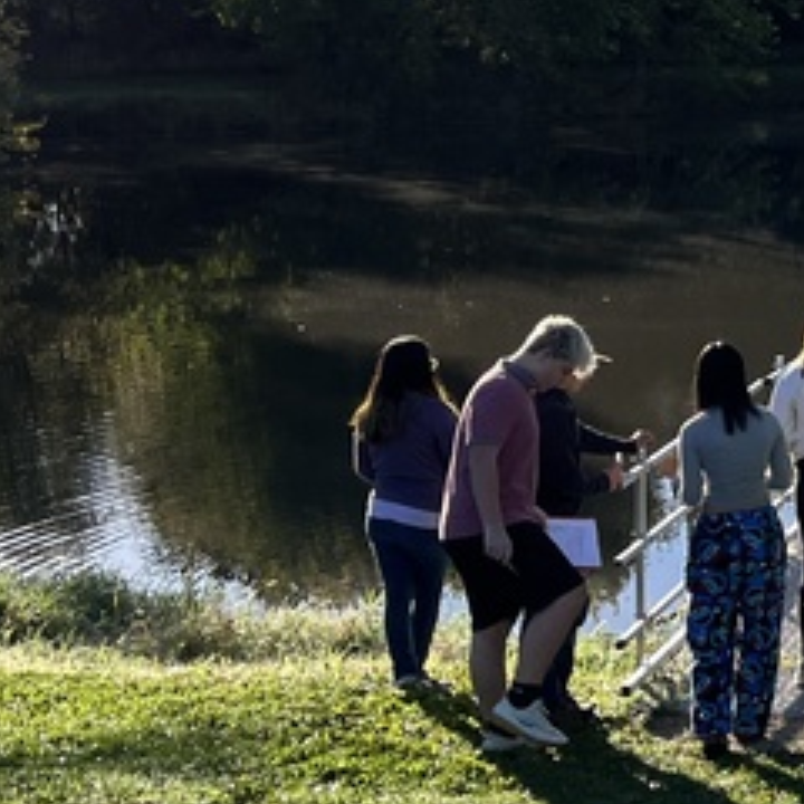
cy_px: 84
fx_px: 2575
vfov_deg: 17.5
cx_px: 1407
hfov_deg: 15.5
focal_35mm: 98
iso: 50
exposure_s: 1/2899
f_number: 1.6
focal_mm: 5.1
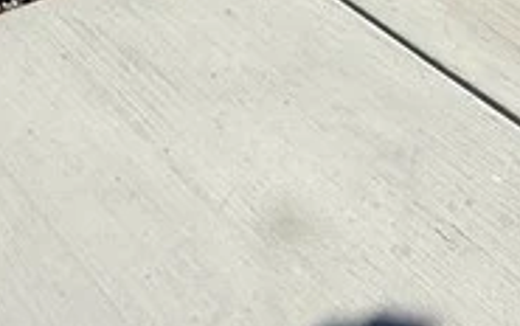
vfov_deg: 11.2
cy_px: -610
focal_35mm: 82
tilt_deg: -3.8
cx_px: 163
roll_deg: -3.4
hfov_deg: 25.0
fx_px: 1163
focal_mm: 2.22
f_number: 2.2
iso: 50
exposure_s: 1/2410
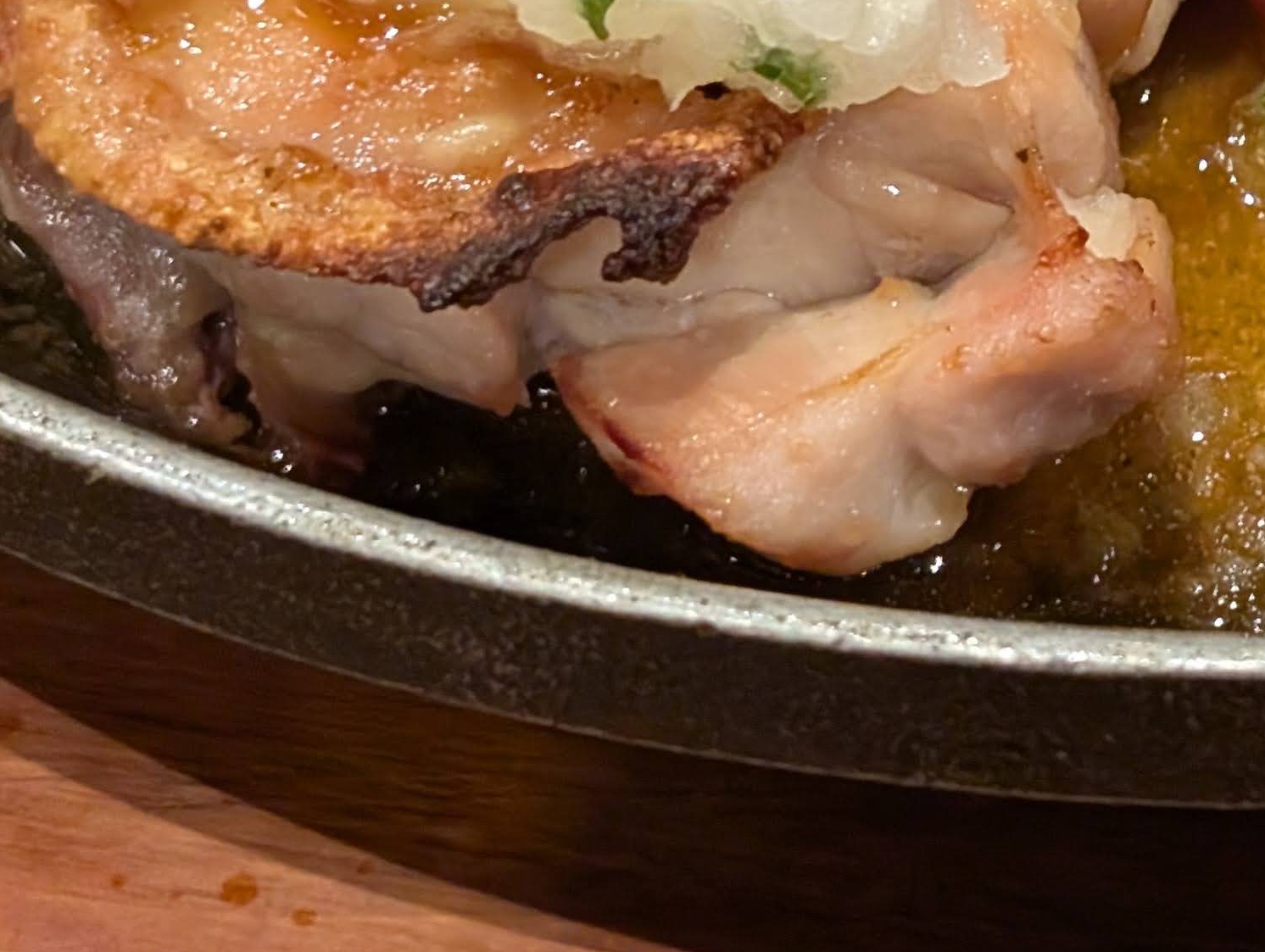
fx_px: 4903
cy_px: -138
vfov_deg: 10.9
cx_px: 1185
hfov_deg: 14.5
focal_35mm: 134
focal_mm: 6.9
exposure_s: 1/286
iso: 789
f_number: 1.68
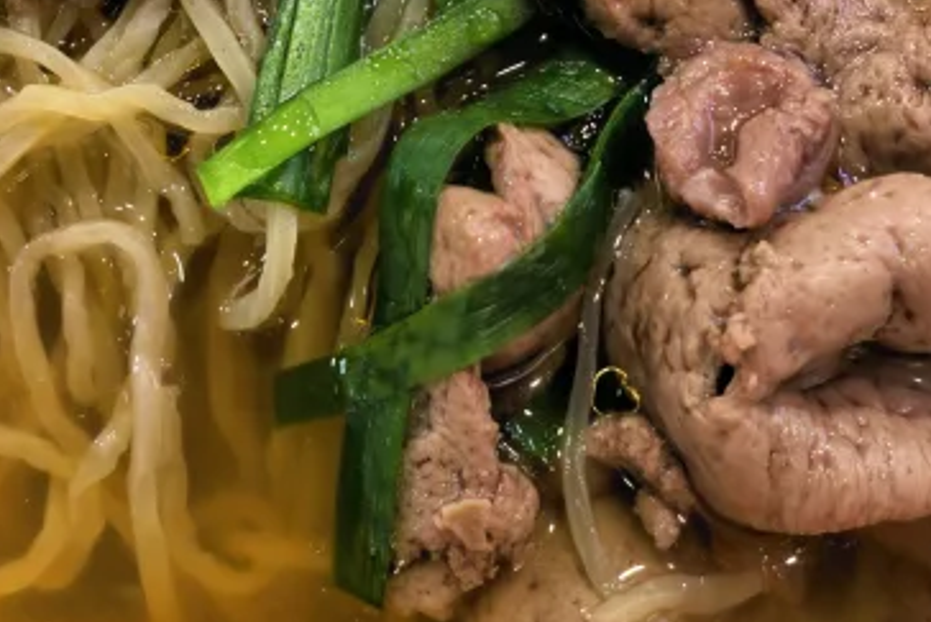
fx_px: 1914
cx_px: 473
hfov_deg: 27.3
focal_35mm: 74
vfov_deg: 17.6
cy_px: -113
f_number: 2.8
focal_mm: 5.75
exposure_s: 1/50
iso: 200
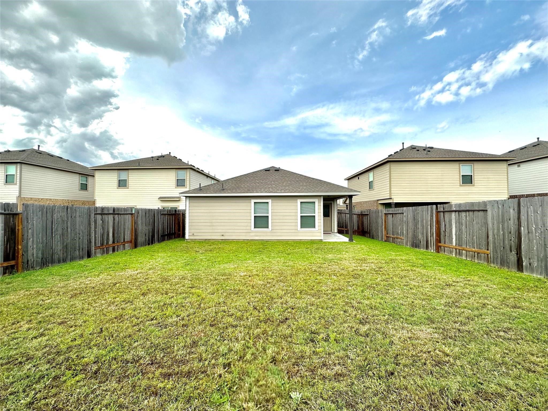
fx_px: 222
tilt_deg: +1.7
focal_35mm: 14
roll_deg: -0.3
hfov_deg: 102.1
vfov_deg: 85.7
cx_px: 274
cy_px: 206
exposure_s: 1/2132
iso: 50
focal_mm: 2.22
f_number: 2.2
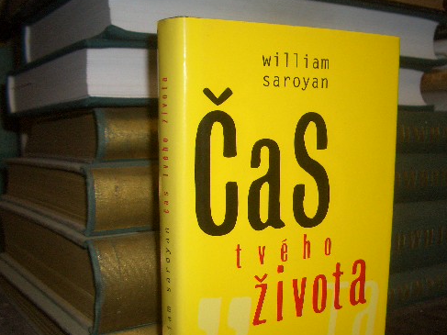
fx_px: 594
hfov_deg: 41.0
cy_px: 216
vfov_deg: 31.3
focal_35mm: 46
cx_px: 277
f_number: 2.6
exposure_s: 1/60
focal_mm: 5.8
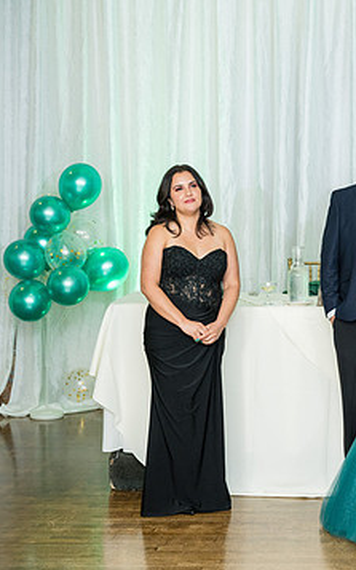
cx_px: 423
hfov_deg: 15.4
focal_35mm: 82
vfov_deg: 25.2
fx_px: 1273
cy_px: 271
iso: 1250
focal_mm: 49.5
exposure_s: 1/250
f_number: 2.8
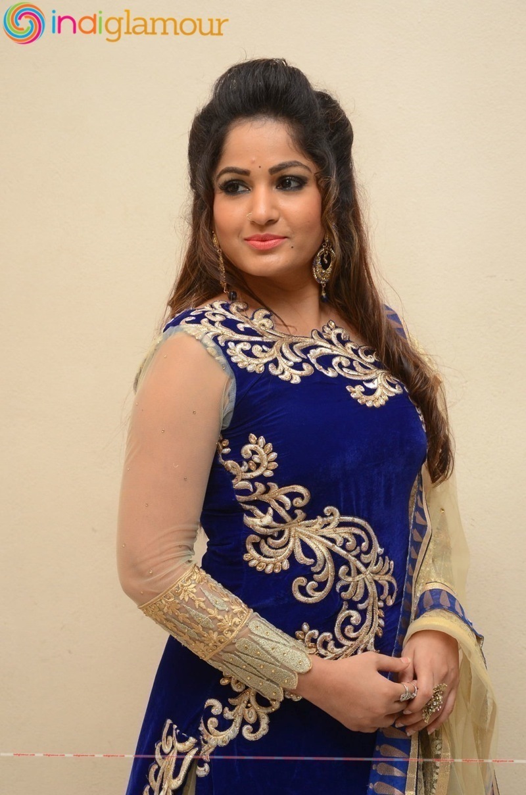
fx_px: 1652
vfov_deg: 27.1
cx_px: 263
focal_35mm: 75
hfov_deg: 18.1
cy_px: 398
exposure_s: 1/100
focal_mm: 50
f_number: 6.3
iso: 1000
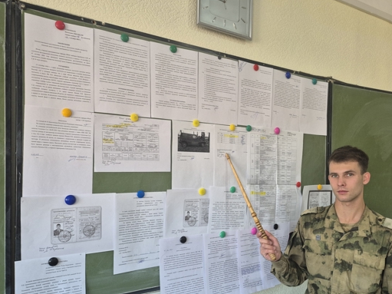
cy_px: 174
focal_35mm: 30
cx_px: 245
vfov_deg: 46.6
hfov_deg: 59.2
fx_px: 340
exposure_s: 1/100
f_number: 1.8
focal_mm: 5.4
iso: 200
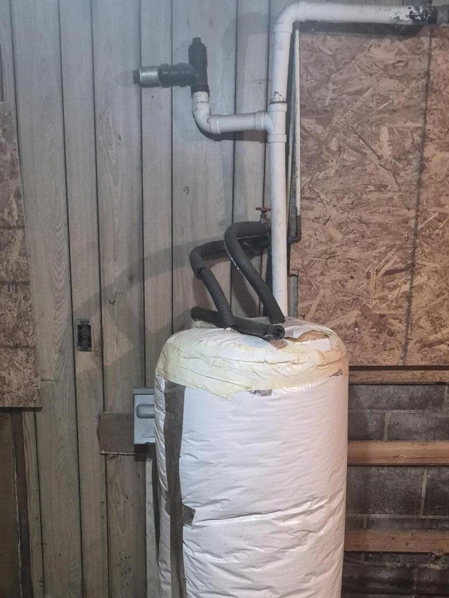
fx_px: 761
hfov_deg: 32.9
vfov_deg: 40.8
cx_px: 218
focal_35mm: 44
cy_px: 495
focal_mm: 5.4
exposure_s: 1/120
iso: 1600
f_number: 1.8
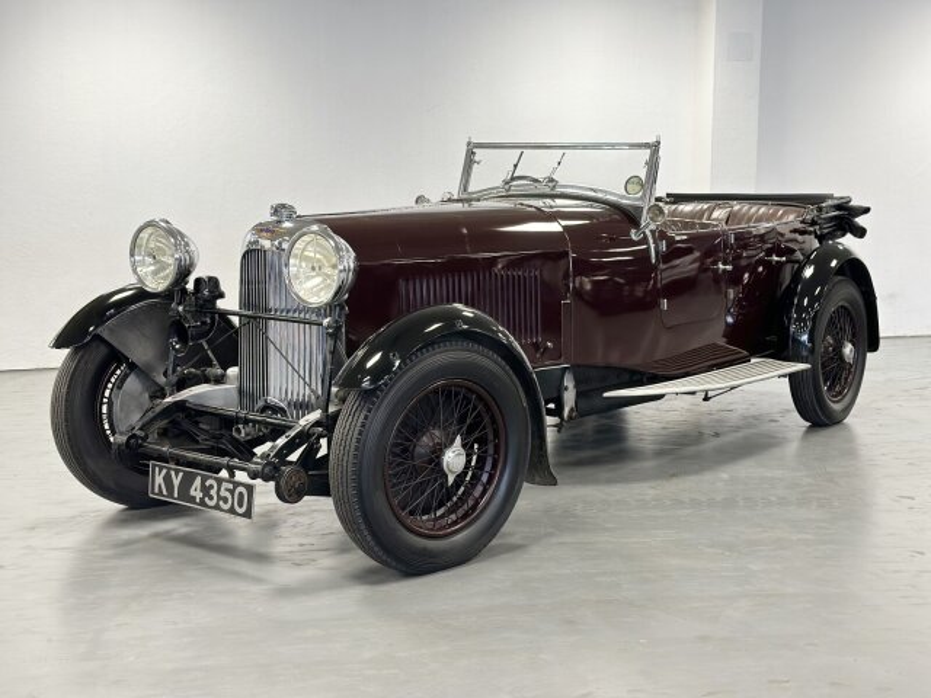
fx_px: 1291
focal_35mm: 48
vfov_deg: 30.3
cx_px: 466
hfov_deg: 39.7
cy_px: 349
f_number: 1.78
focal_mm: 6.86
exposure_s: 1/60
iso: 160
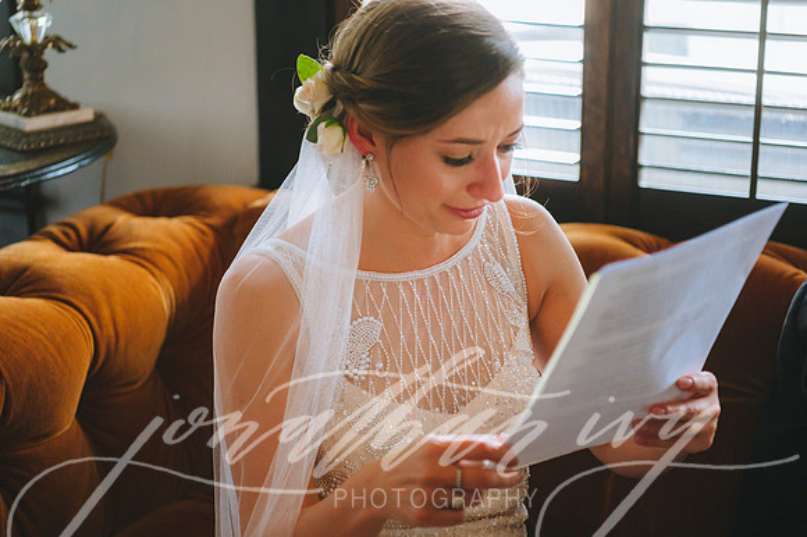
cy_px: 268
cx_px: 404
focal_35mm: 70
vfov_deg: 19.4
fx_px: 1568
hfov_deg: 28.9
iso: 6400
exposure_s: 1/400
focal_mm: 70
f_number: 2.8
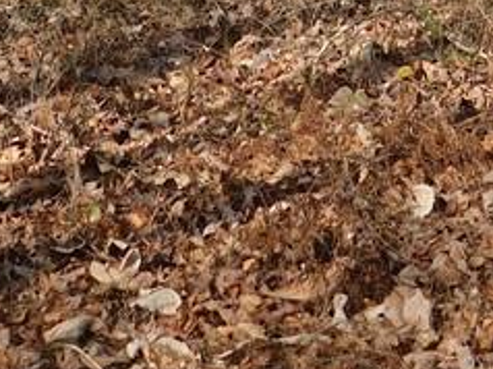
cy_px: -371
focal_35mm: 155
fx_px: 2205
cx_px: 298
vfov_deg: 9.0
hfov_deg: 12.7
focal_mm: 6.3
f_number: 3.5
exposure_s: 1/500
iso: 125
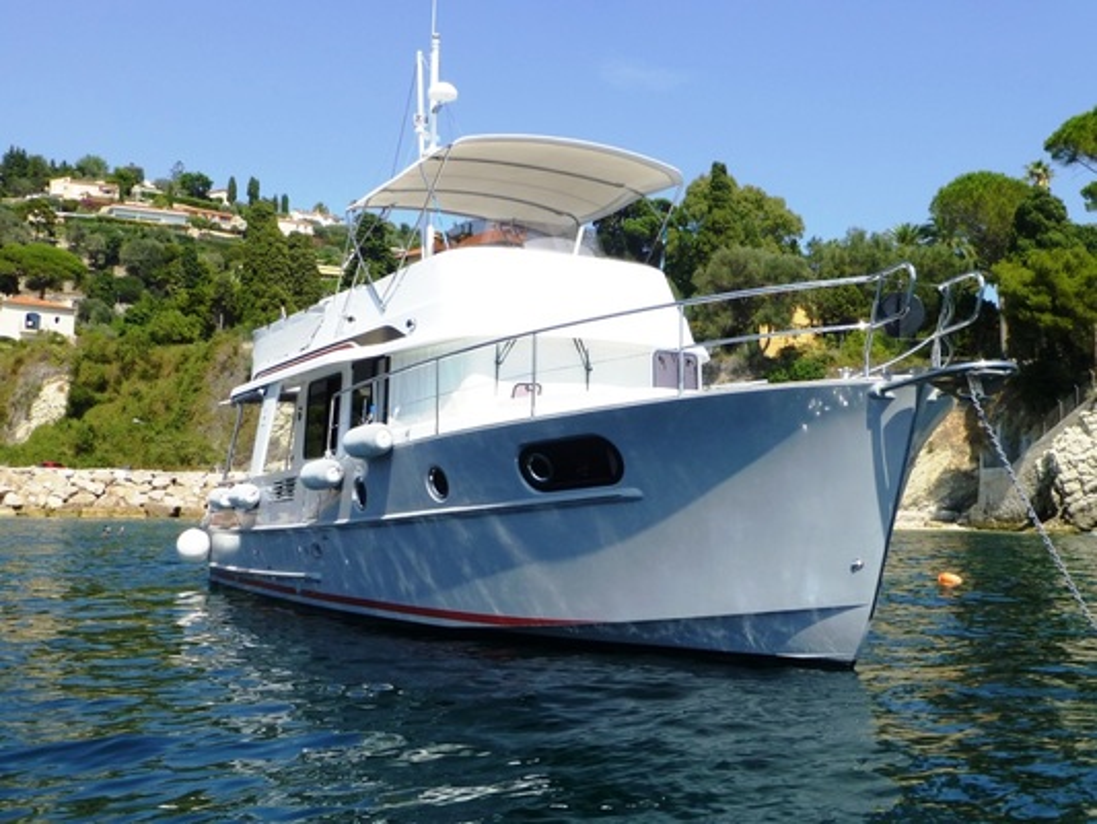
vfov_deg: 36.0
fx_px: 1268
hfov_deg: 46.8
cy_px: 412
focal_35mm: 40
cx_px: 548
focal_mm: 6.9
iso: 100
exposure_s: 1/800
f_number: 3.9
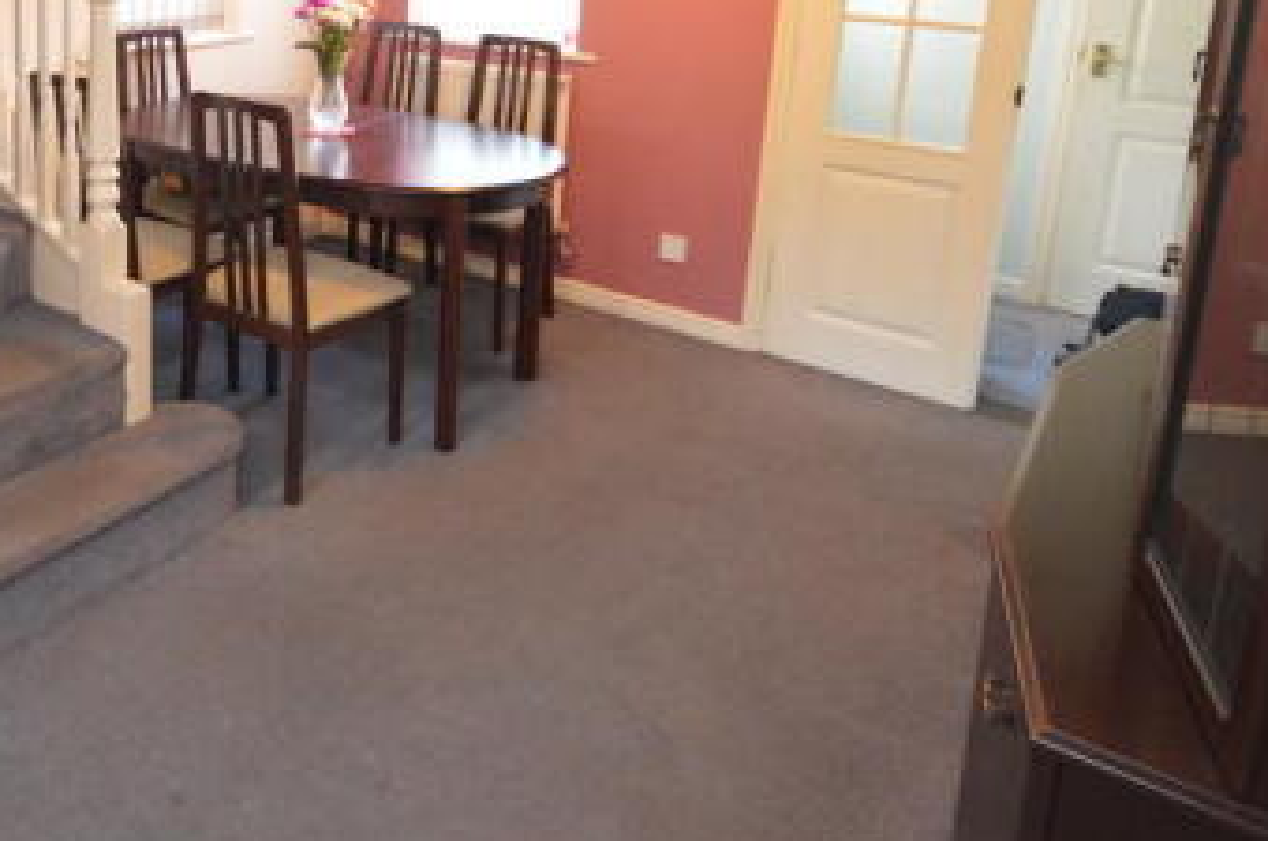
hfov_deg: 54.8
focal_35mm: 32
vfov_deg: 38.3
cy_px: 90
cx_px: 254
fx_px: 1124
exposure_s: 1/60
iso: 2800
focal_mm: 11
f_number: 4.2
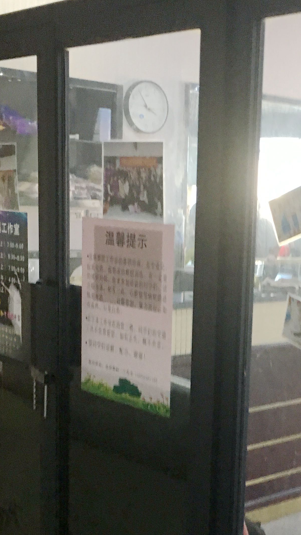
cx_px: 255
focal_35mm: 60
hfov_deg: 19.8
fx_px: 851
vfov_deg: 34.5
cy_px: 362
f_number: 2.2
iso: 200
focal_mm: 4.15
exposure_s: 1/33
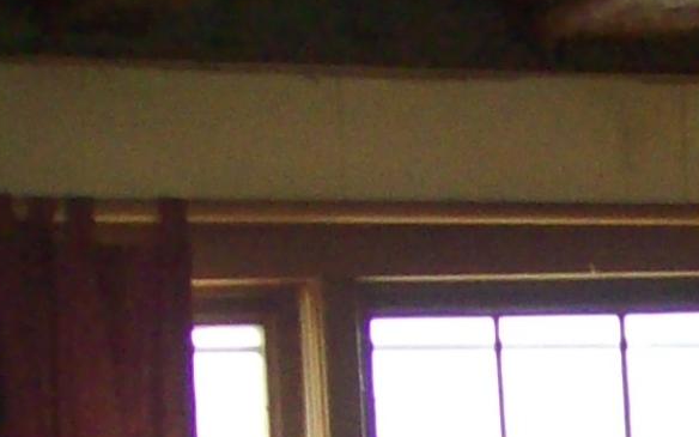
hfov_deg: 10.0
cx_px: 1374
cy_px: 956
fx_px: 3734
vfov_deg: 6.4
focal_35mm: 196
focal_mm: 6
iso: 200
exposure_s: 1/64
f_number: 2.7
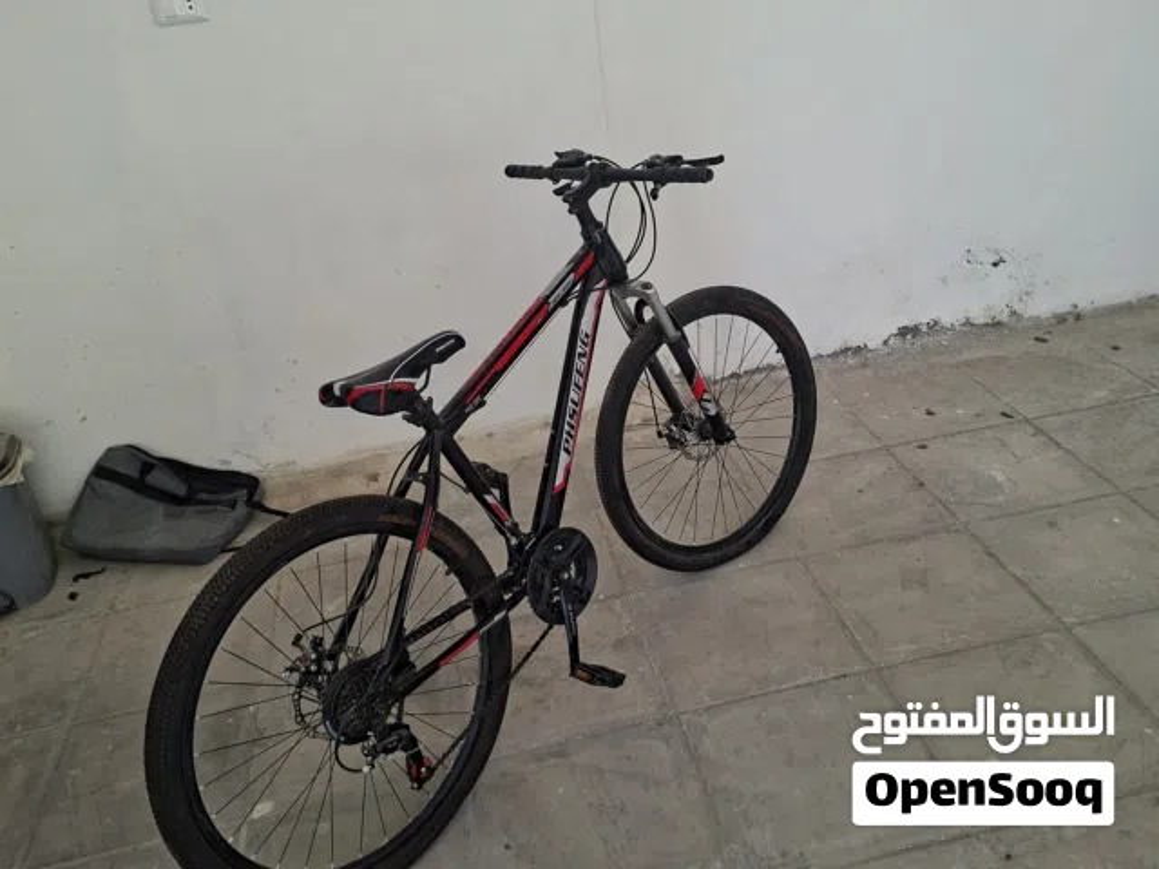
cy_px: 434
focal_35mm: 23
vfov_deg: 58.9
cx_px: 580
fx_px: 770
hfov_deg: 73.9
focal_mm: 5.54
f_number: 1.8
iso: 50
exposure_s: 1/177
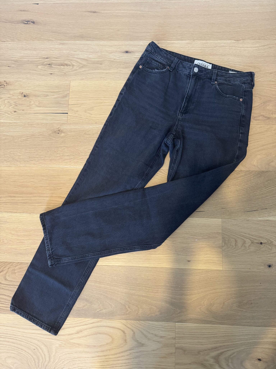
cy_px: 184
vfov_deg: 71.6
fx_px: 255
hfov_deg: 56.8
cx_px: 138
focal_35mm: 24
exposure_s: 1/60
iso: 400
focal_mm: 6.76
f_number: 1.78
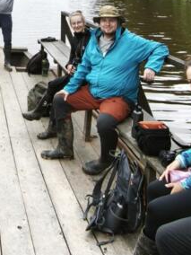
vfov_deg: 30.8
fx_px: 397
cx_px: 13
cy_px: -40
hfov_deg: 26.0
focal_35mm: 54
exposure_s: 1/83.4
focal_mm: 1.91
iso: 64
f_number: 2.2
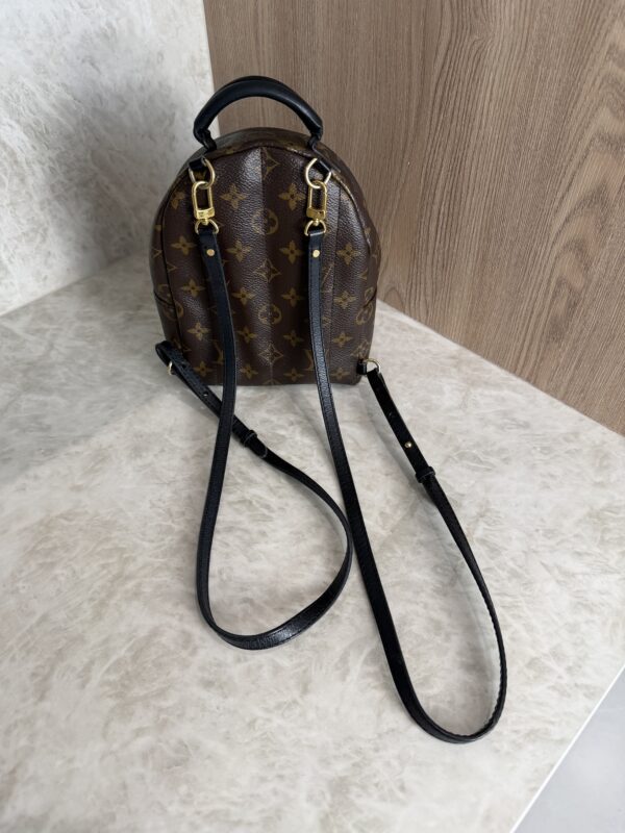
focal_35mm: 24
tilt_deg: -46.4
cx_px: 312
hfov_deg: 56.8
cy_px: 416
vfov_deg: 71.6
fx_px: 578
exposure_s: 1/120
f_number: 1.78
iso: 125
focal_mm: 6.76
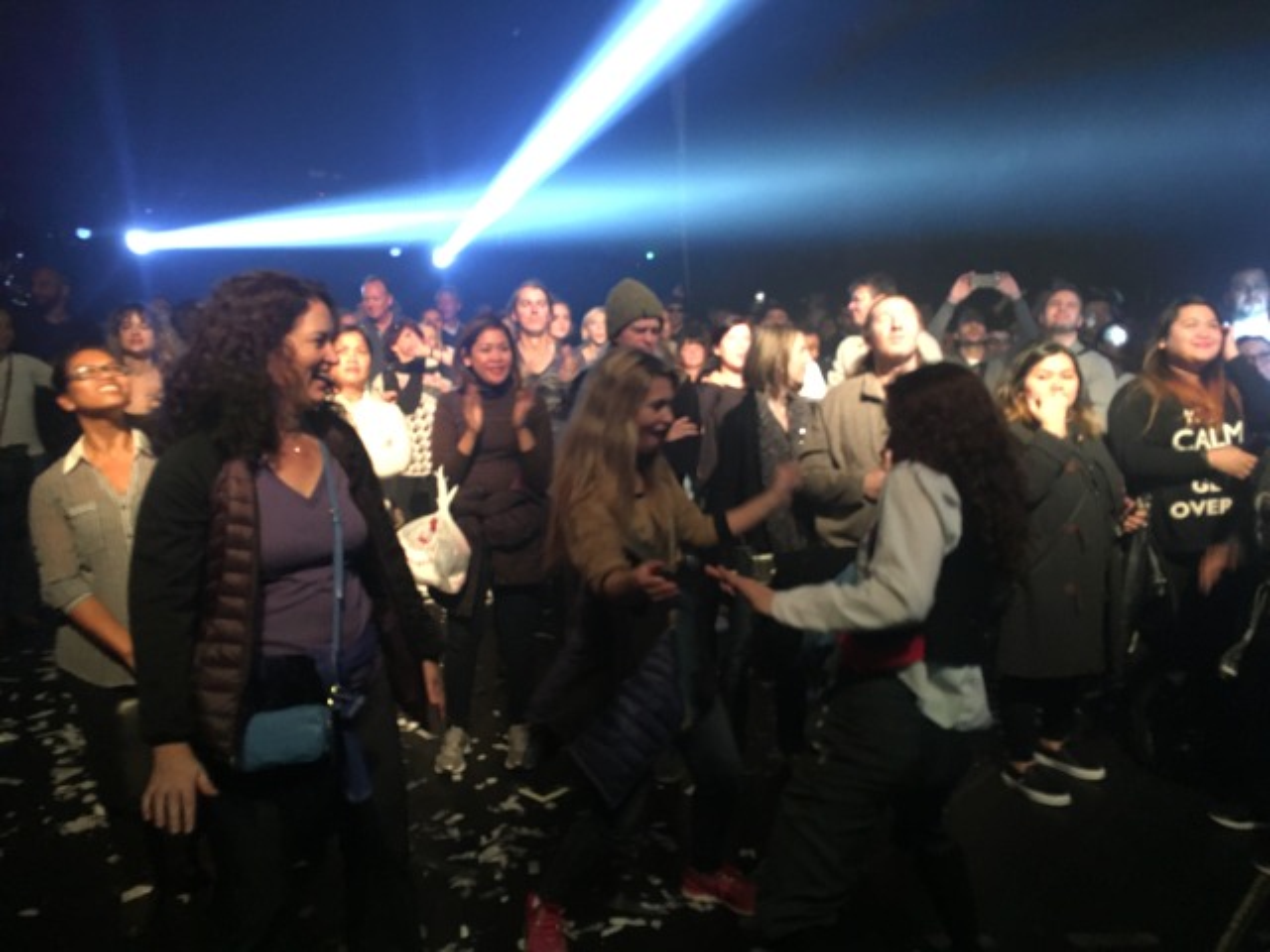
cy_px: 476
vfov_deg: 48.2
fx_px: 1064
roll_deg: +0.0
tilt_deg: -8.2
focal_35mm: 29
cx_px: 635
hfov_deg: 61.7
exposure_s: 1/17
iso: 200
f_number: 2.2
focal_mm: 4.15
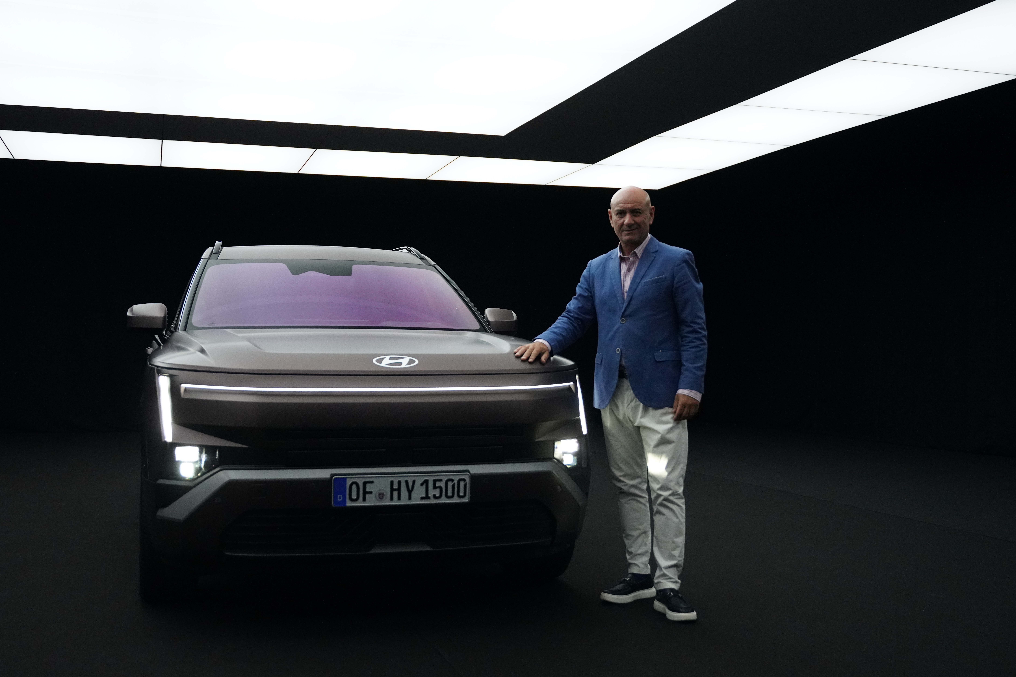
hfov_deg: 49.6
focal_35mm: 39
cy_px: 318
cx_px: 471
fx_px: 1097
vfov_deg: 34.3
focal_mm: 30.7
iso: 4000
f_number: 2.8
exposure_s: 1/320
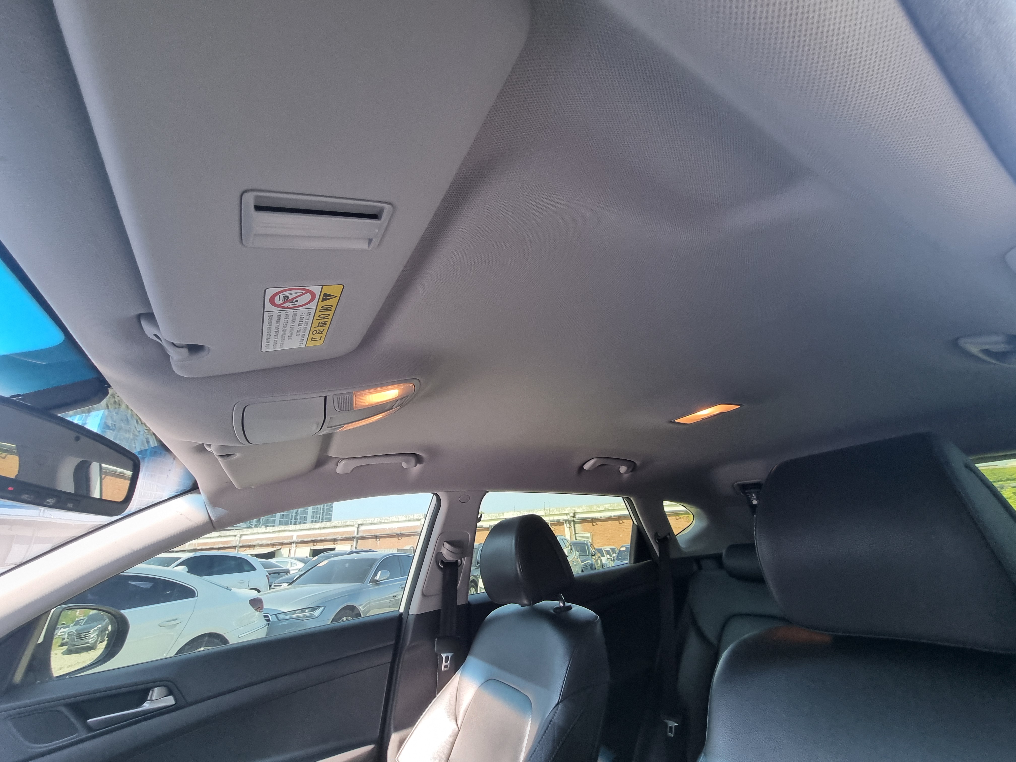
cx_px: 508
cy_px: 381
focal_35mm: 13
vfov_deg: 89.9
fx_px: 382
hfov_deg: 106.2
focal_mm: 2.2
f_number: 2.2
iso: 160
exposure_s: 1/60
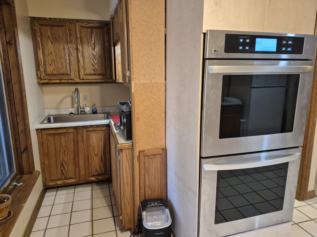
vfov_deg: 58.9
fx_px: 211
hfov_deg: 73.9
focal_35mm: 23
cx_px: 158
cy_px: 118
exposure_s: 1/120
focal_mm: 5.4
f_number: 1.8
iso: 800
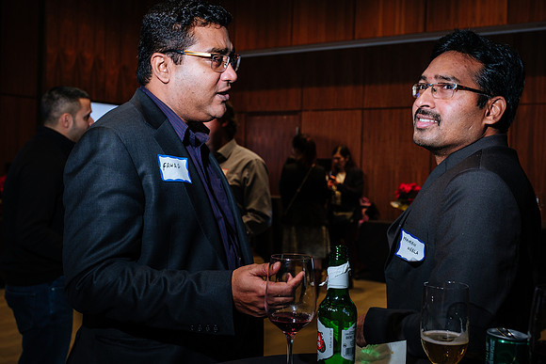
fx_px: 622
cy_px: 182
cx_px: 273
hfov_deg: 47.4
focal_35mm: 41
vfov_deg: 32.6
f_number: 4
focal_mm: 27.4
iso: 640
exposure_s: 1/125
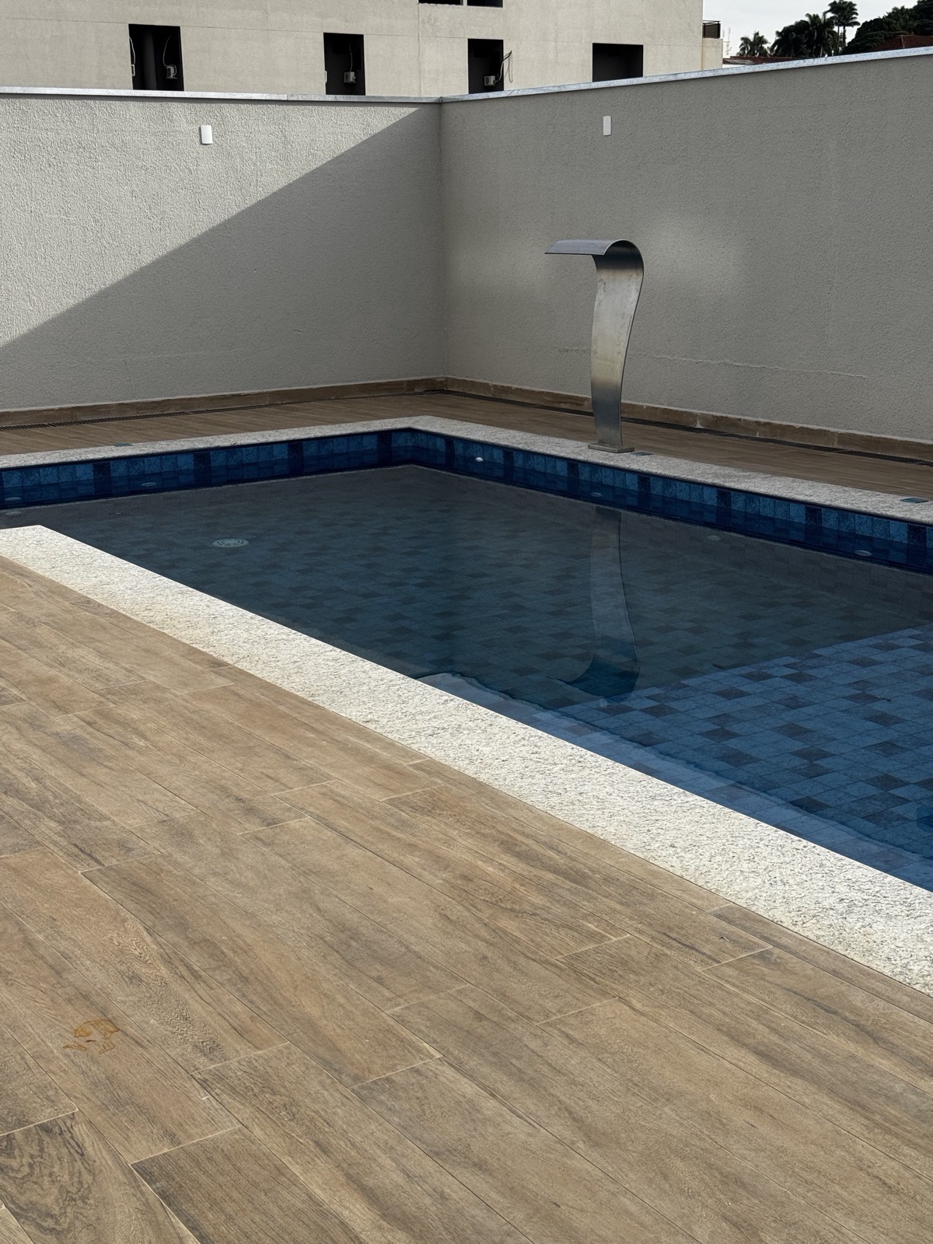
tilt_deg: -14.1
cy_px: 622
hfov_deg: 30.3
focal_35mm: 48
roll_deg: +1.8
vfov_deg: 39.7
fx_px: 1725
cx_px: 466
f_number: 1.78
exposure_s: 1/4608
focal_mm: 6.76
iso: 64
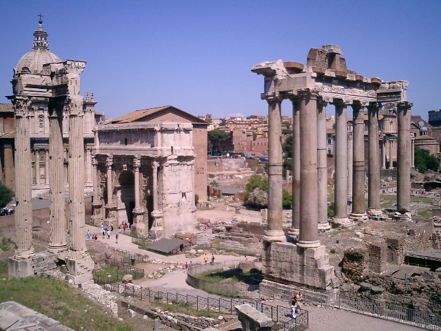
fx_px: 459
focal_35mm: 36
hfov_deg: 51.4
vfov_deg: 39.7
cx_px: 220
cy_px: 166
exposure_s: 1/3200
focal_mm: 7.5
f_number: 3.2
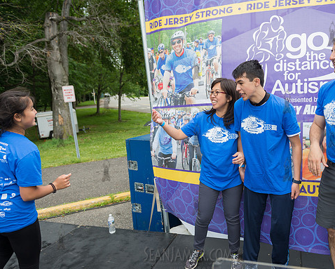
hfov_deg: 53.9
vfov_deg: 44.6
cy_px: 135
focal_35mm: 33
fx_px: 327
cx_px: 196
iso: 200
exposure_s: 1/640
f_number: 3.5
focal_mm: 29
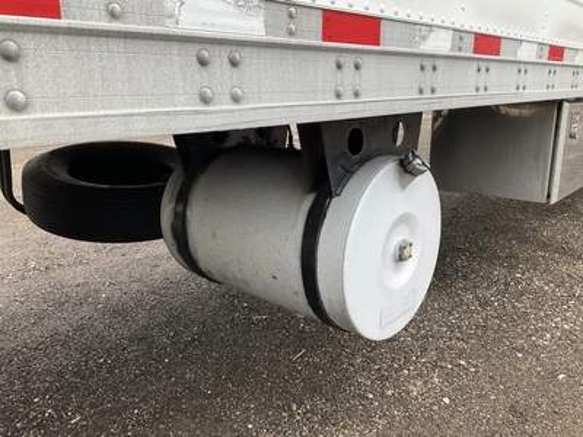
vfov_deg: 48.2
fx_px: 488
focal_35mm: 29
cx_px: 292
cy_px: 218
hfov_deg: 61.7
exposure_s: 1/122
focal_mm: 3
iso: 25
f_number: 1.8
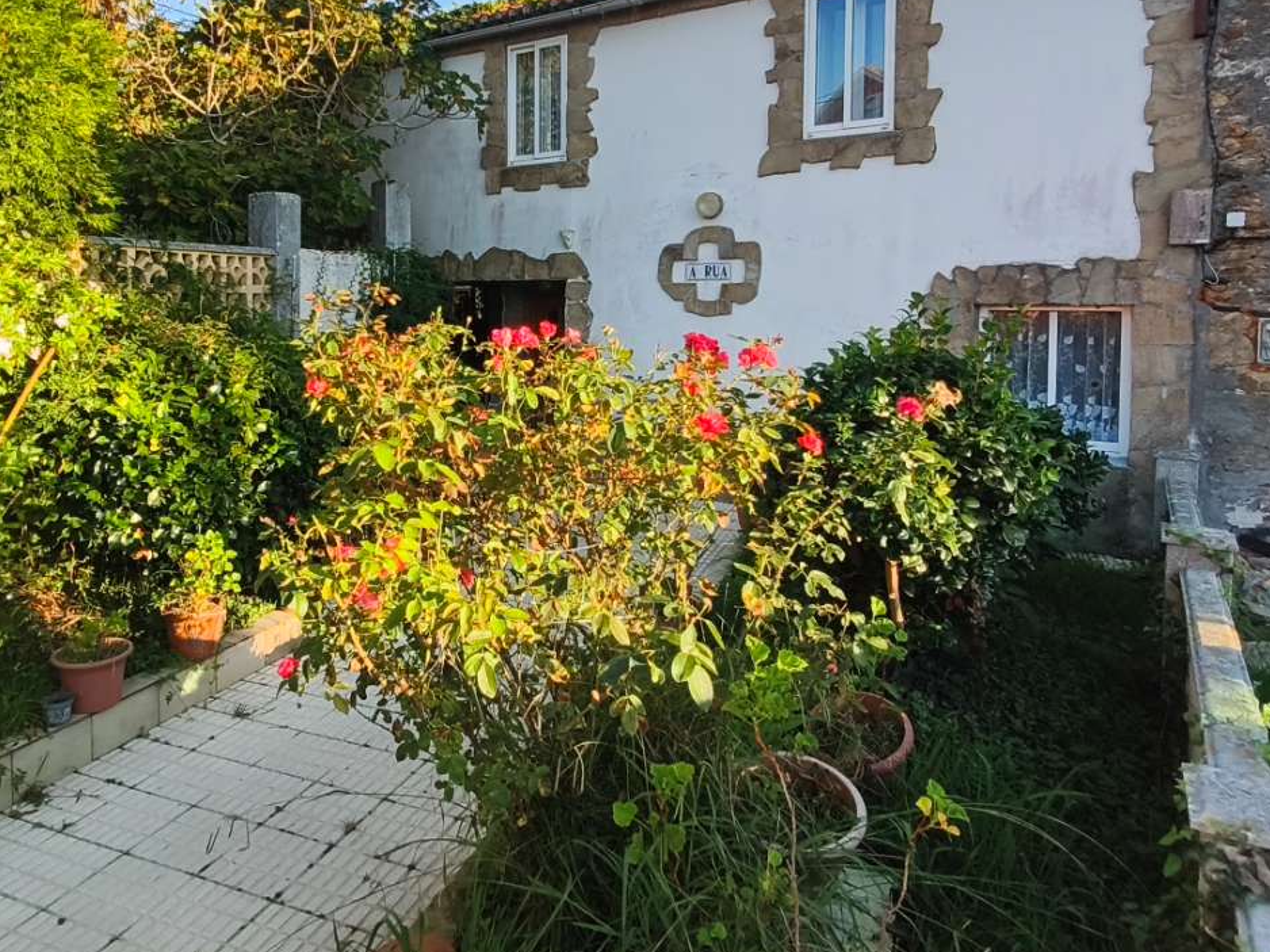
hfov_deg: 71.2
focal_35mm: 24
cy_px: 337
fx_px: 880
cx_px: 536
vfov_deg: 55.9
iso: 50
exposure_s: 1/675
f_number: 2.2
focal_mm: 1.67
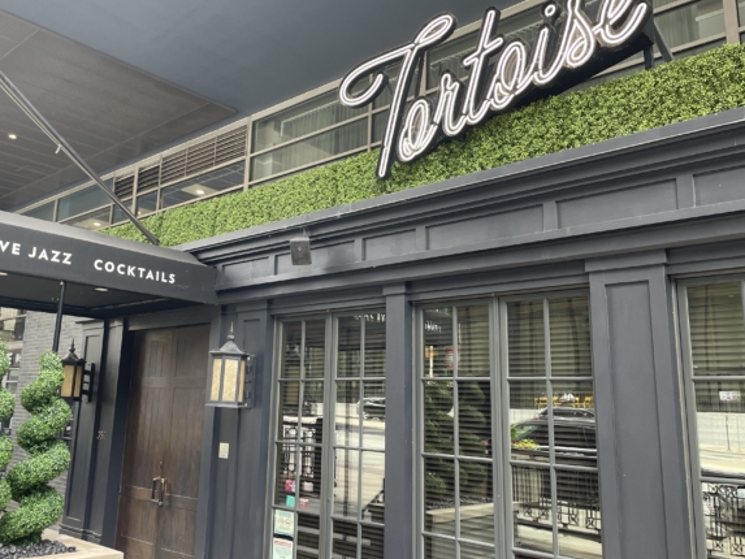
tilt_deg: +11.3
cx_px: 305
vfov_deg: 44.2
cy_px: 270
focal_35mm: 32
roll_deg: -2.2
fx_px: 689
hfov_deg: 56.4
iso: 64
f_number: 1.6
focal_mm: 4.2
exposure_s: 1/121
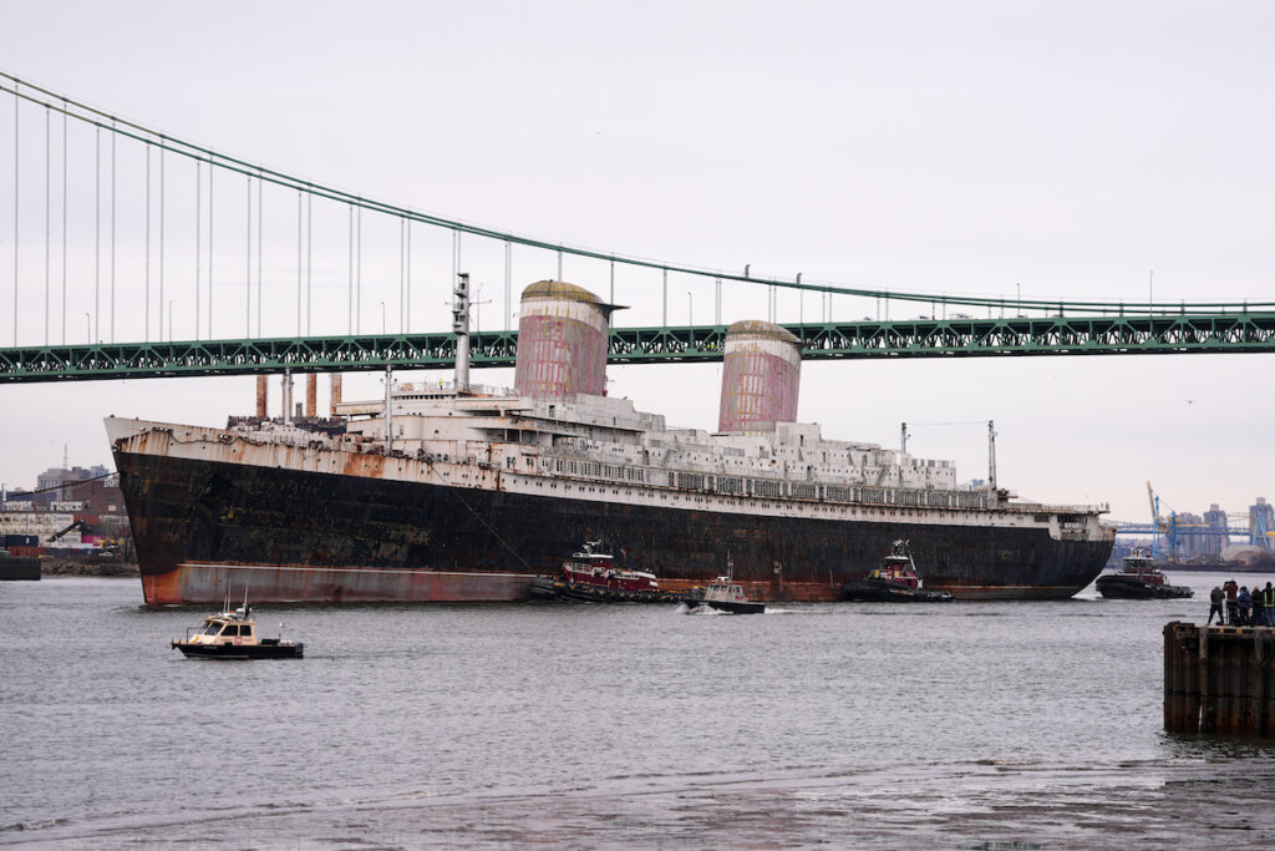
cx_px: 638
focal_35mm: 125
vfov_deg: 11.0
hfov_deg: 16.4
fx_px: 4427
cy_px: 426
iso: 160
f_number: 2.8
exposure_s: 1/4000
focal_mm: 125
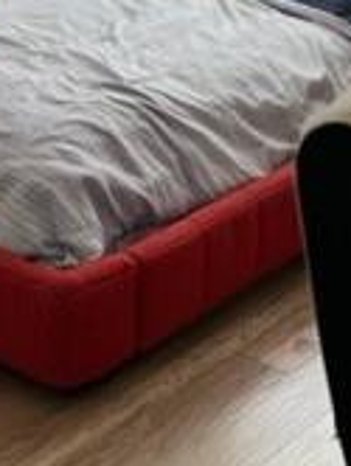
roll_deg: +0.6
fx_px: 1349
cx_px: 11
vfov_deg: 19.2
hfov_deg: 14.6
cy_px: 22
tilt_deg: -16.1
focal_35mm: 100
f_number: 1.6
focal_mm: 5.1
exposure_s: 1/60
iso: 80
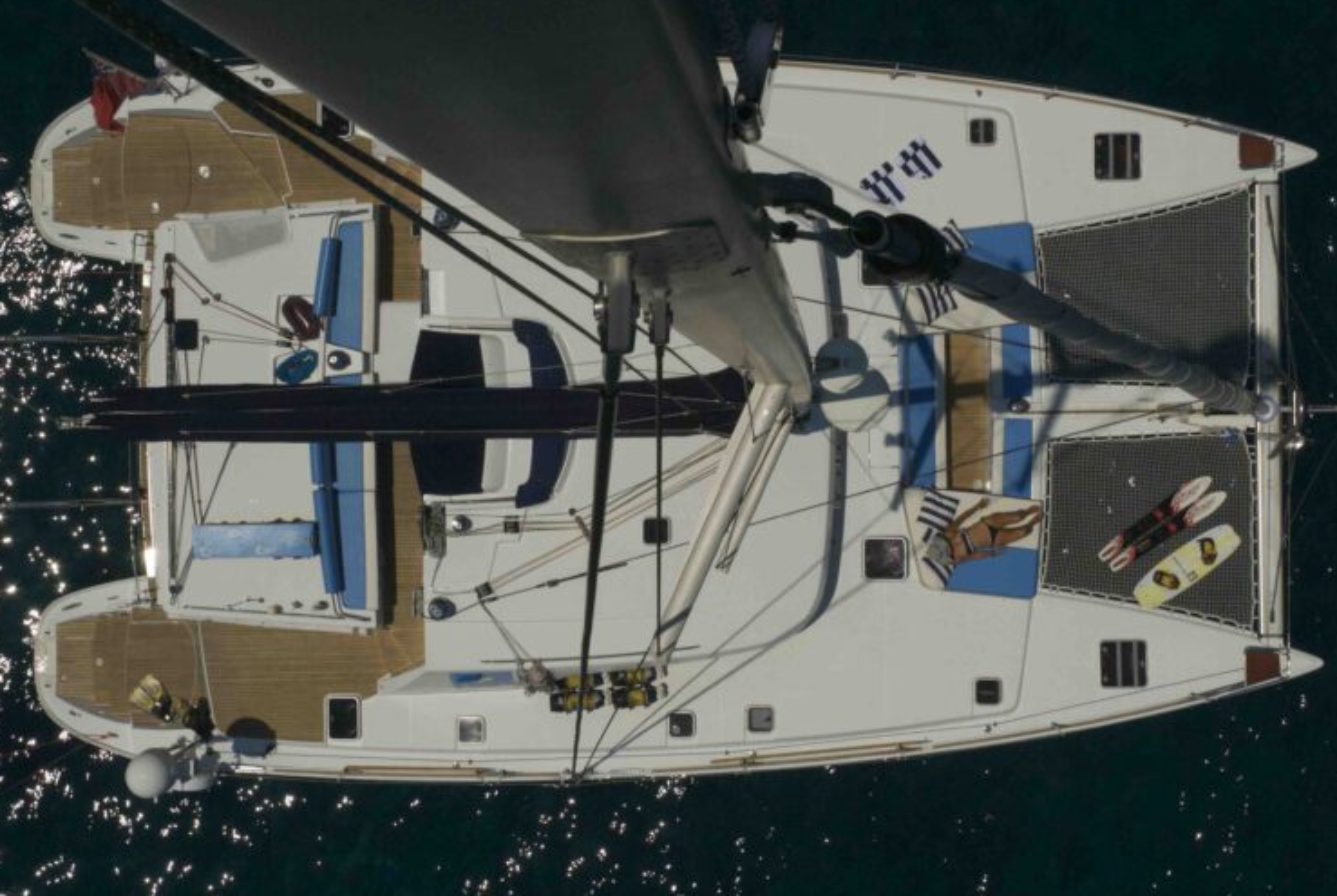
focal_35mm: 53
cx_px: 655
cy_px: 453
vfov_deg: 25.6
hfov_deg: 37.5
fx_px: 1971
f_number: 20
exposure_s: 1/1500
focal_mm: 34
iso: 800
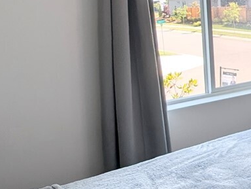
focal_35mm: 54
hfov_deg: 28.9
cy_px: 32
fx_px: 392
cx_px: 326
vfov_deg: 26.5
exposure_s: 1/280
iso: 56
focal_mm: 1.95
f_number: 2.2
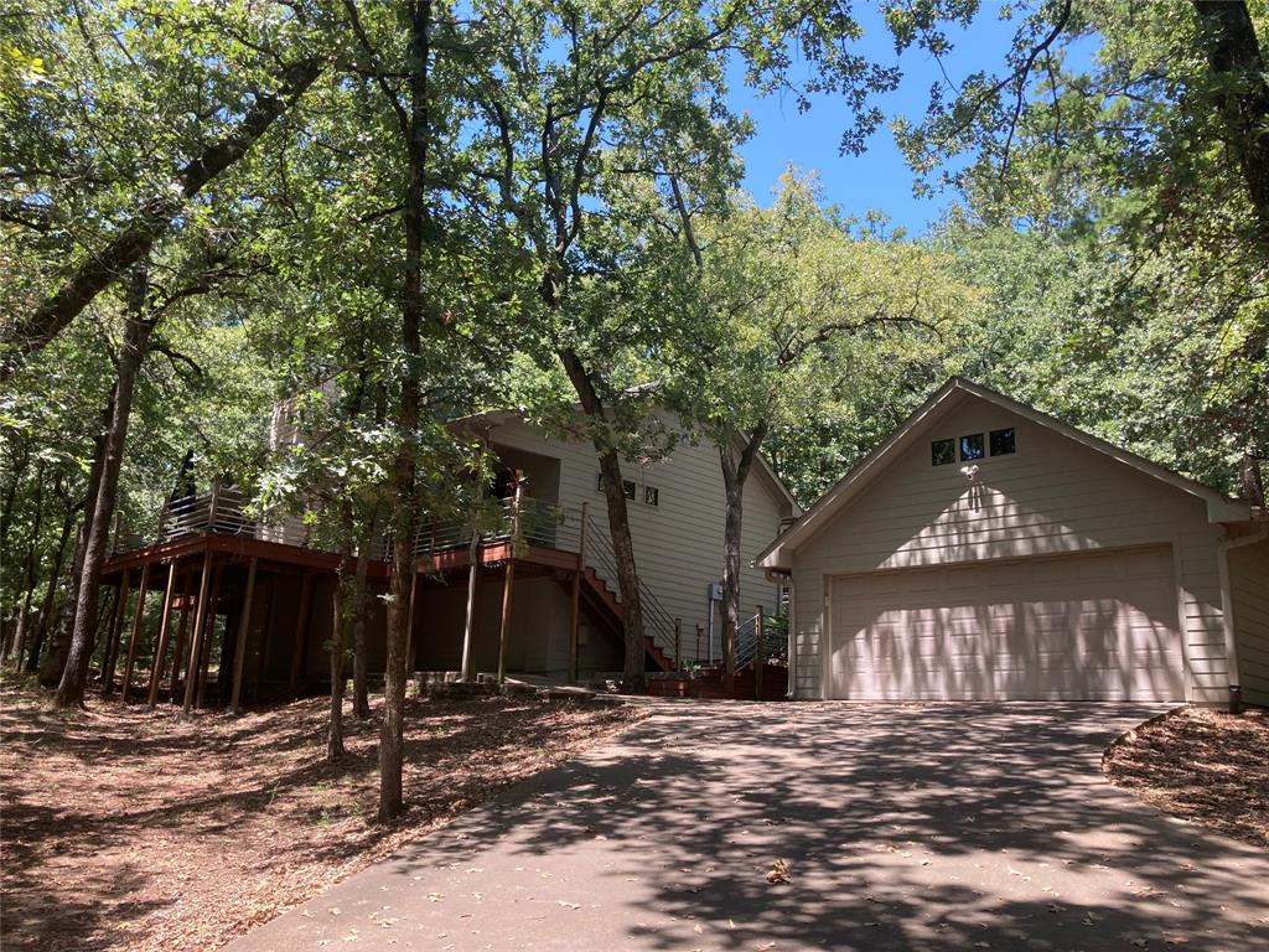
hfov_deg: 63.4
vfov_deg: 49.7
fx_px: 1026
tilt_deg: +14.3
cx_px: 634
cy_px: 476
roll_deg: -2.4
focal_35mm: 28
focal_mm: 3.99
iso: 20
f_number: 1.8
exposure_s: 1/253
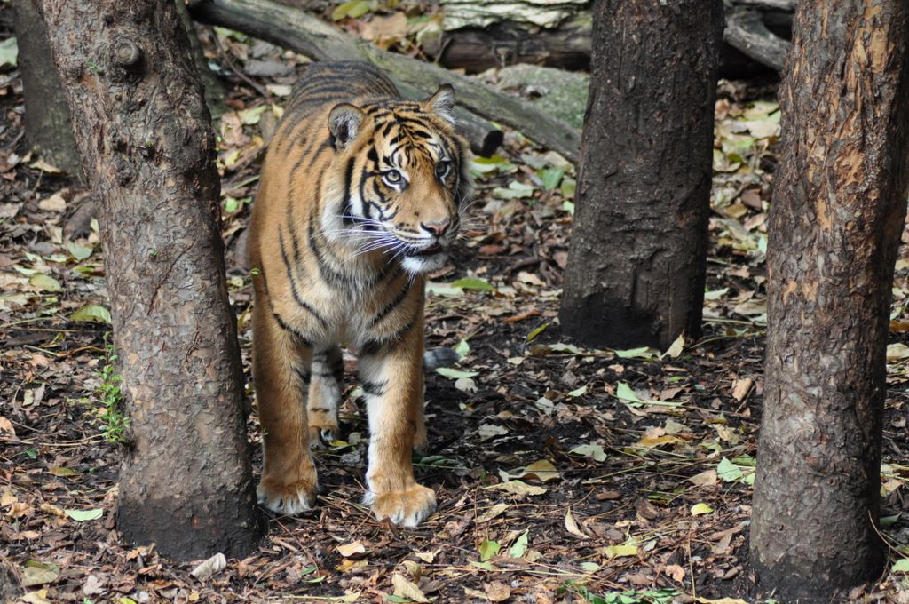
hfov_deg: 8.1
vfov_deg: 5.4
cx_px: 454
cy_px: 302
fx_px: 6431
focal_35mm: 255
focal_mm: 170
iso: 800
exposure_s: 1/500
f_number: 4.5
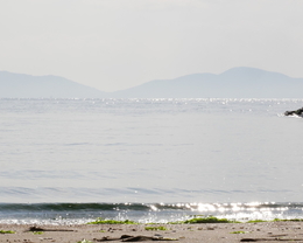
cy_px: 256
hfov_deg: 14.1
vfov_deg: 11.3
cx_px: 29
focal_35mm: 135
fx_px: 1211
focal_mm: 30
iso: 200
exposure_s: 1/800
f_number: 11
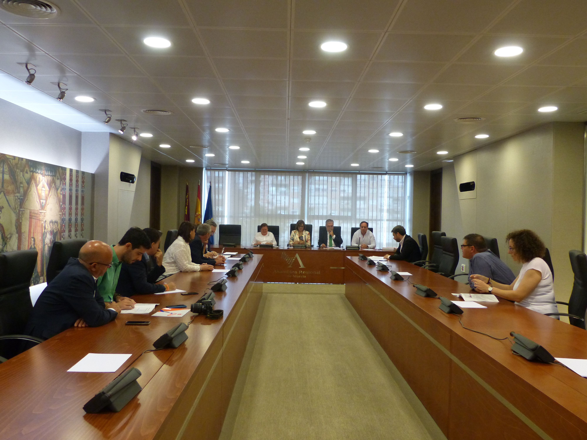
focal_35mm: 30
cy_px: 220
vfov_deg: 46.8
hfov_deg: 60.0
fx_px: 509
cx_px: 294
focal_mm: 5.4
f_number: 2.8
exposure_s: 1/60
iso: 320
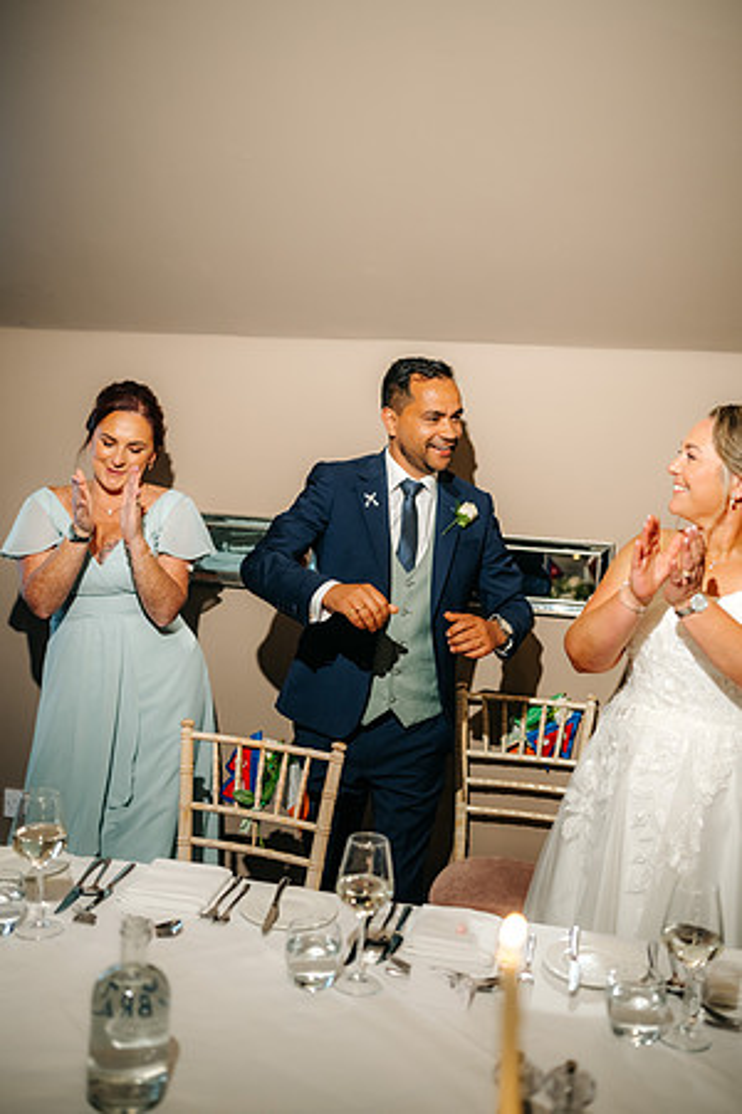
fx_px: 1082
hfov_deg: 37.9
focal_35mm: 35
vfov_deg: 54.4
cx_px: 371
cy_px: 557
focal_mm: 35
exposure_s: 1/200
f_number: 1.8
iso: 640
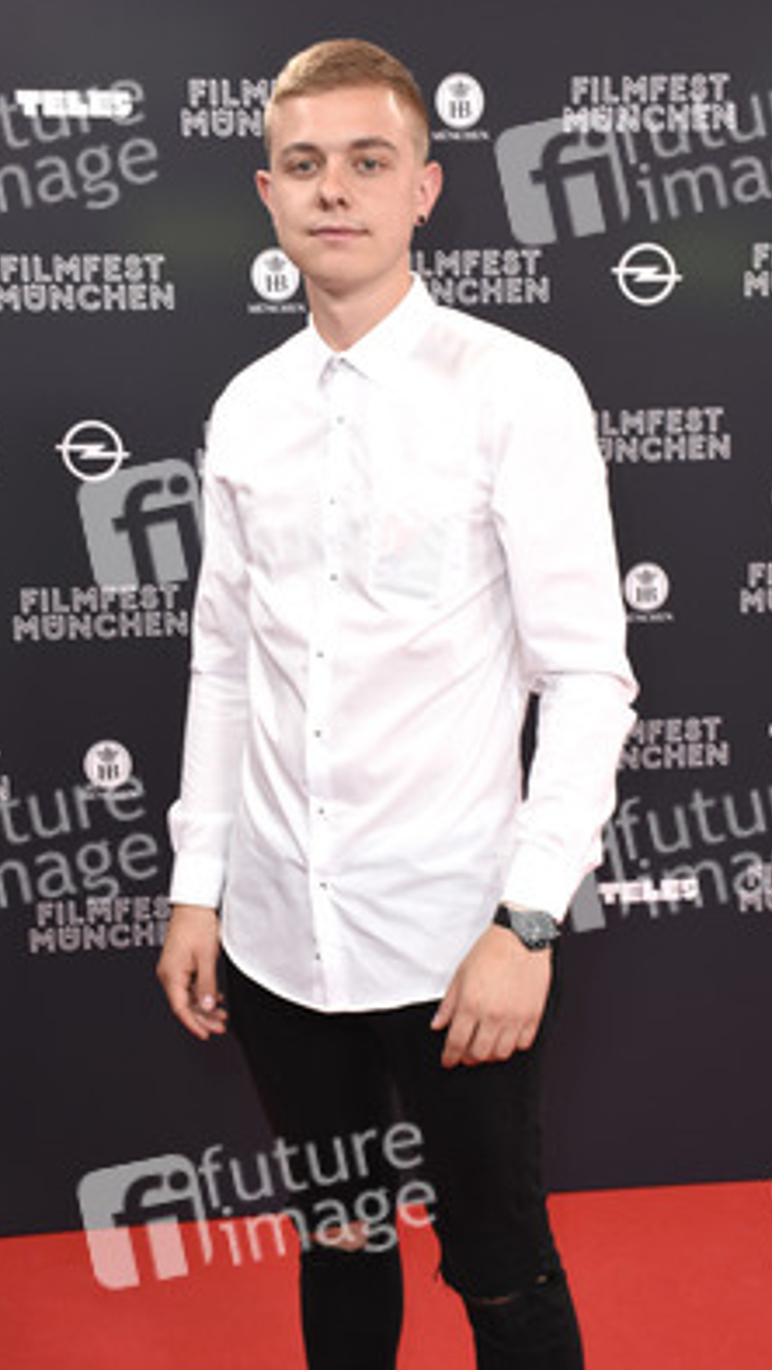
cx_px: 358
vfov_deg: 40.6
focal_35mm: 51
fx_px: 1854
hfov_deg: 23.5
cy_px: 685
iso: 400
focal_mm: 32
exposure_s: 1/60
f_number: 6.3
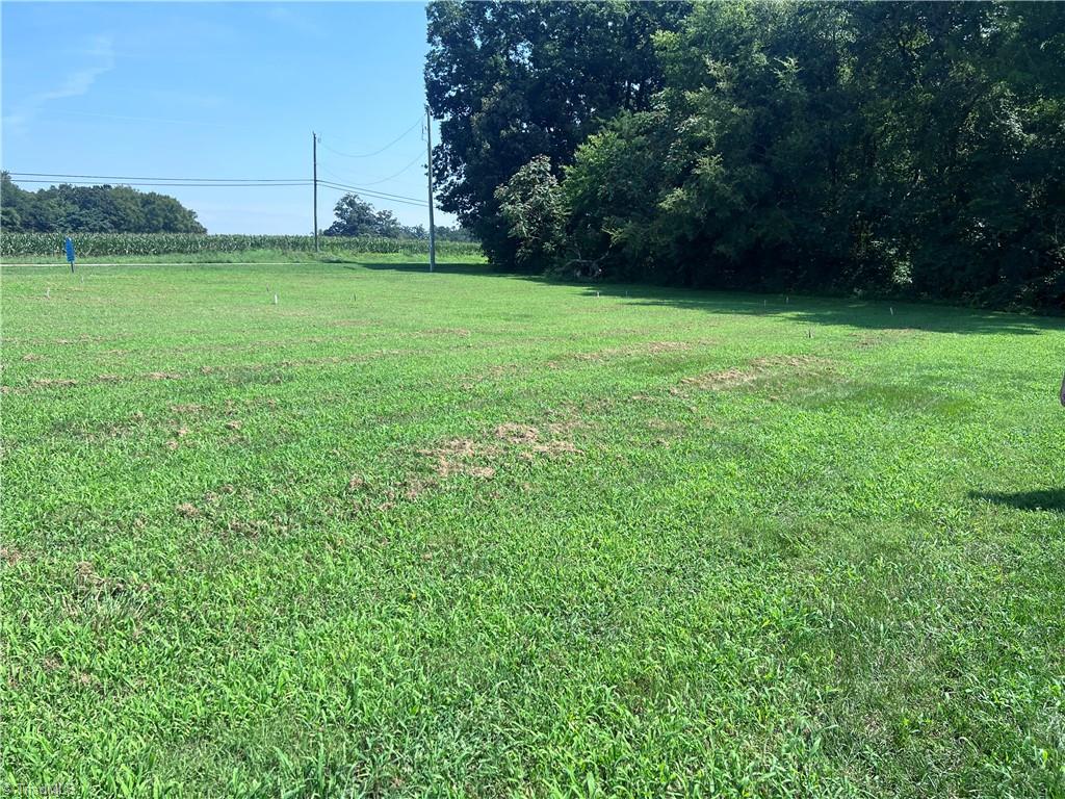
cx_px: 532
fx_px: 800
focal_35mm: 26
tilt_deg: -10.1
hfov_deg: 67.3
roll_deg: -0.6
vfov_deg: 53.1
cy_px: 400
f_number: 1.5
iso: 50
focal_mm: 5.7
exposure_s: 1/2632
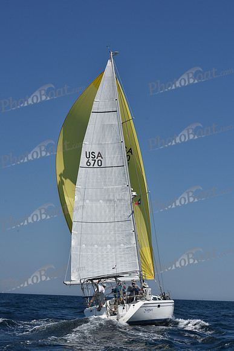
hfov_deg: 19.5
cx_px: 117
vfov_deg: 28.8
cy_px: 176
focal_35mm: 70
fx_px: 682
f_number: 11
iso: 200
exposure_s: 1/1000
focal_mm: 70
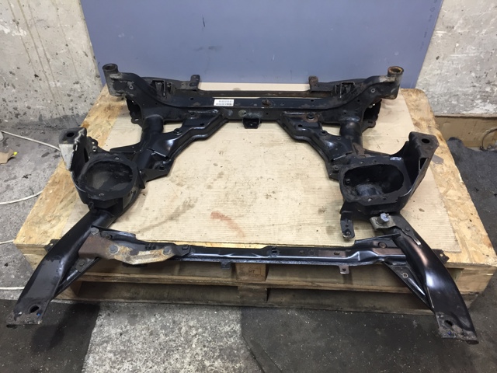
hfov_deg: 61.7
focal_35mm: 29
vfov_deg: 48.2
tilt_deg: -45.1
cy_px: 186
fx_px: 416
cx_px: 248
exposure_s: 1/33
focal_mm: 4.15
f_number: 2.2
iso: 100
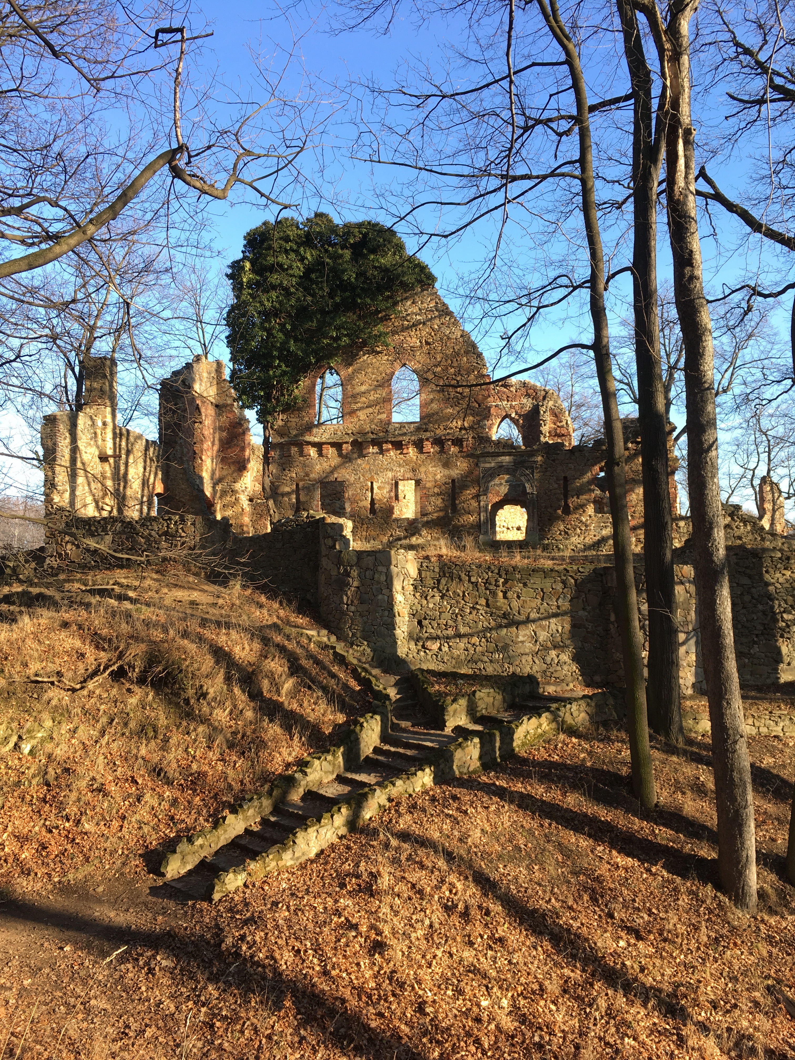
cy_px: 530
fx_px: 888
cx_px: 398
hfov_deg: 48.2
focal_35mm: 29
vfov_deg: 61.7
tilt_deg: +4.8
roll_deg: +0.0
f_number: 2.2
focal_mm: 4.15
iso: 25
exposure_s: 1/269
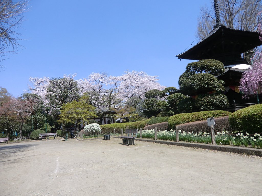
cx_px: 131
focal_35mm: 24
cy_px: 98
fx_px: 182
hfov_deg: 71.6
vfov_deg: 56.8
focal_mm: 4.3
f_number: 3.2
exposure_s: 1/800
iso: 64
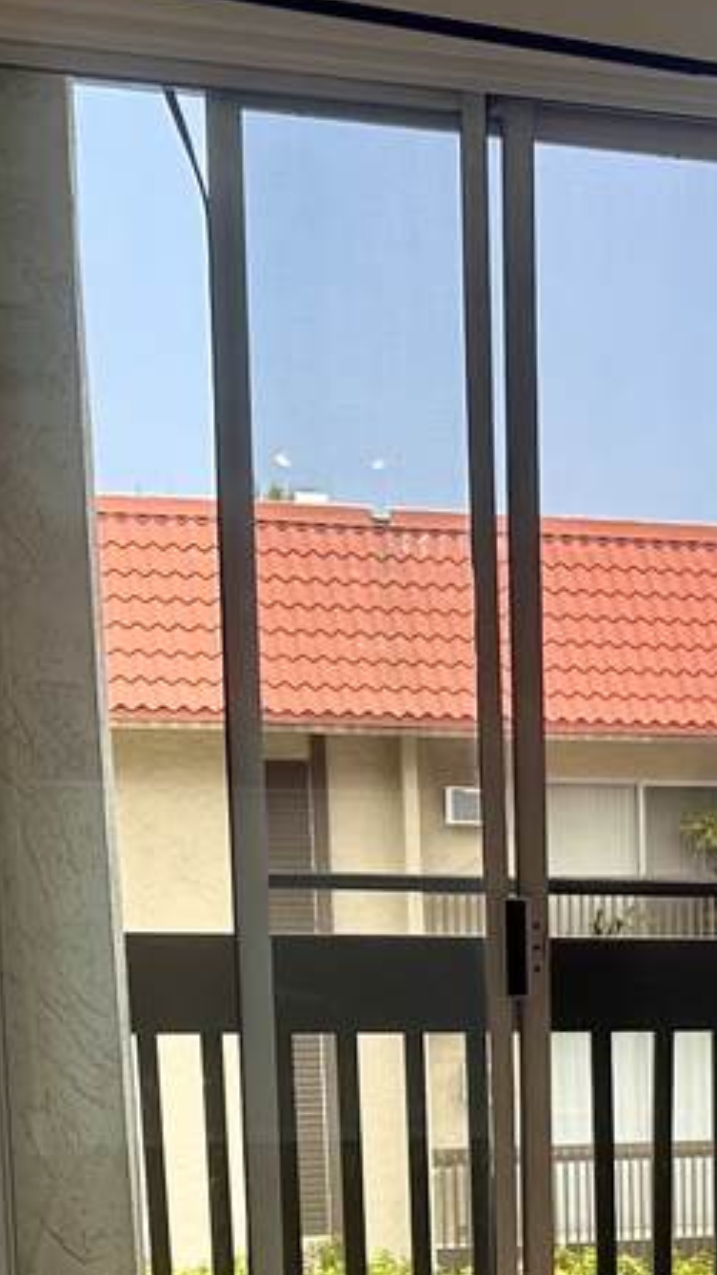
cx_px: 1091
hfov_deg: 14.9
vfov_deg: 26.6
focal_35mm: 75
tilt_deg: -10.1
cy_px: 1292
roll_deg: -1.2
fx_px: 2534
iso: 80
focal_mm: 6.86
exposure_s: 1/935
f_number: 1.78
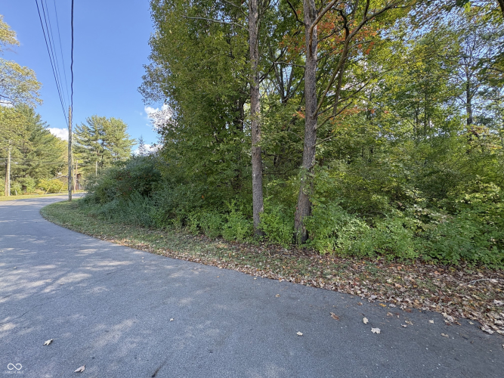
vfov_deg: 85.7
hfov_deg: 102.1
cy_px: 189
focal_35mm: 14
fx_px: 204
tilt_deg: +0.8
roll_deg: +2.1
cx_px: 252
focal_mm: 2.22
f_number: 2.2
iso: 100
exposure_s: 1/132
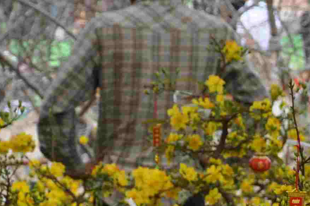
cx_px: 570
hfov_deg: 4.8
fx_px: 3646
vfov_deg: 3.2
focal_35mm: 424
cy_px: 287
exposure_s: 1/200
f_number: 8
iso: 200
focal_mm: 58
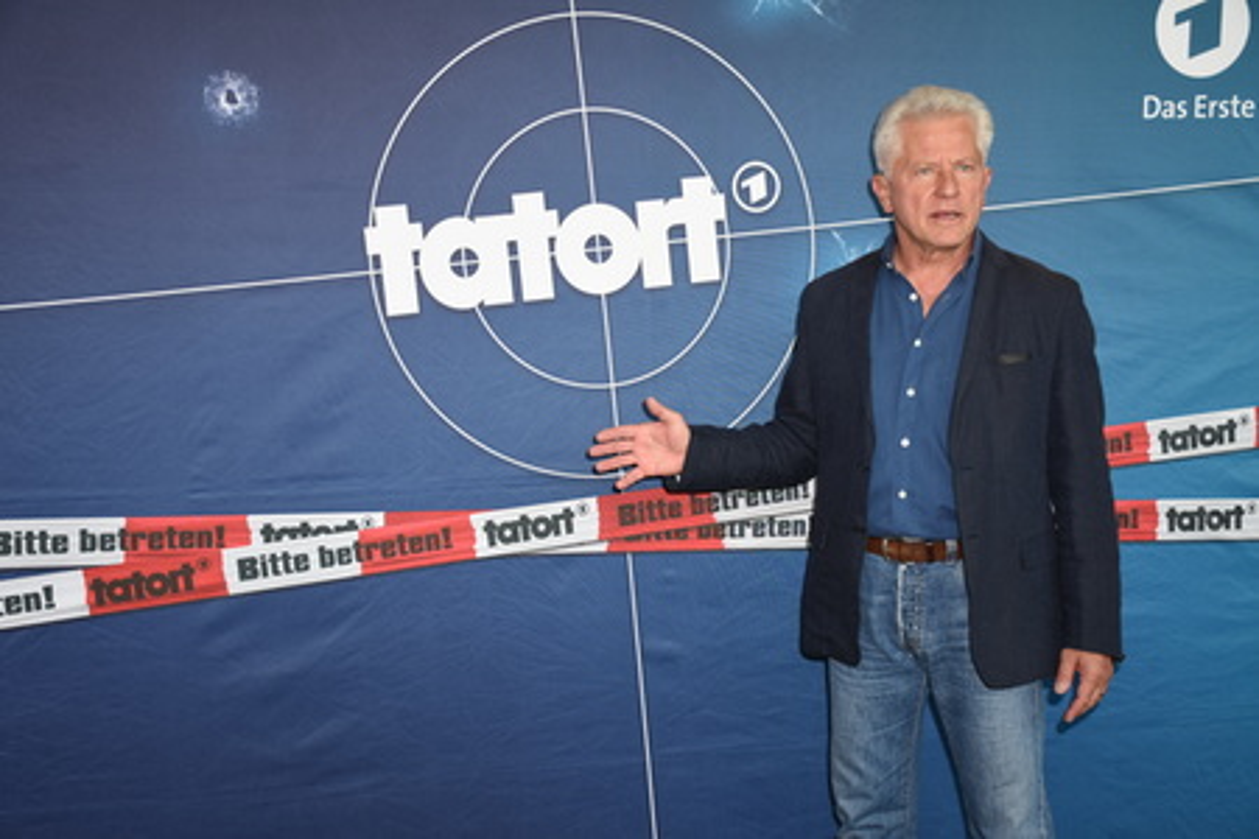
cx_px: 630
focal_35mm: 48
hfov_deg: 41.1
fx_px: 1679
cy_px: 420
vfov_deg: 28.1
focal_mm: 32
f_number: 4.5
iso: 320
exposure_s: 1/160
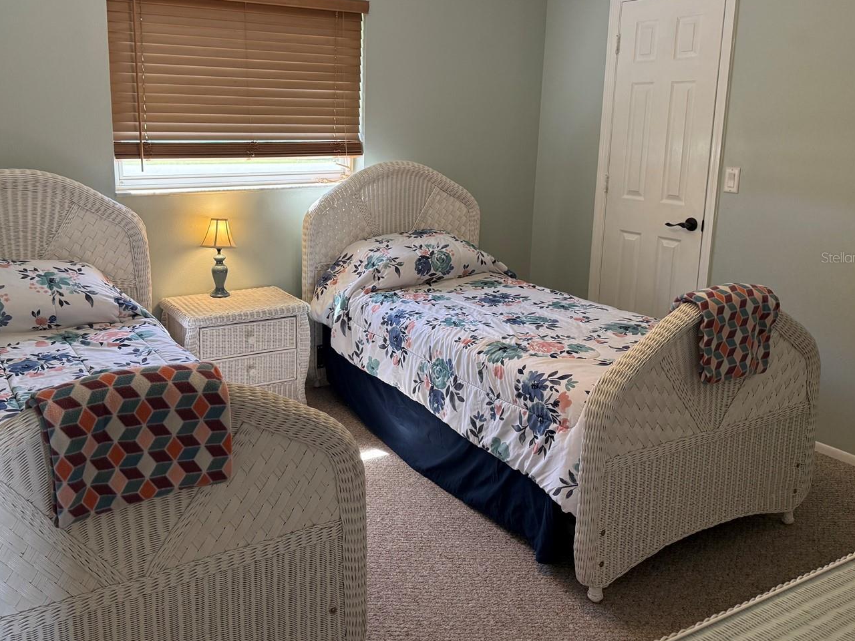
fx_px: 741
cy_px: 257
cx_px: 350
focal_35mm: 30
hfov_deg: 59.6
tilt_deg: -11.2
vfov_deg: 46.5
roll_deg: -0.8
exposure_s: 1/120
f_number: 1.78
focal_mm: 6.76
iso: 250
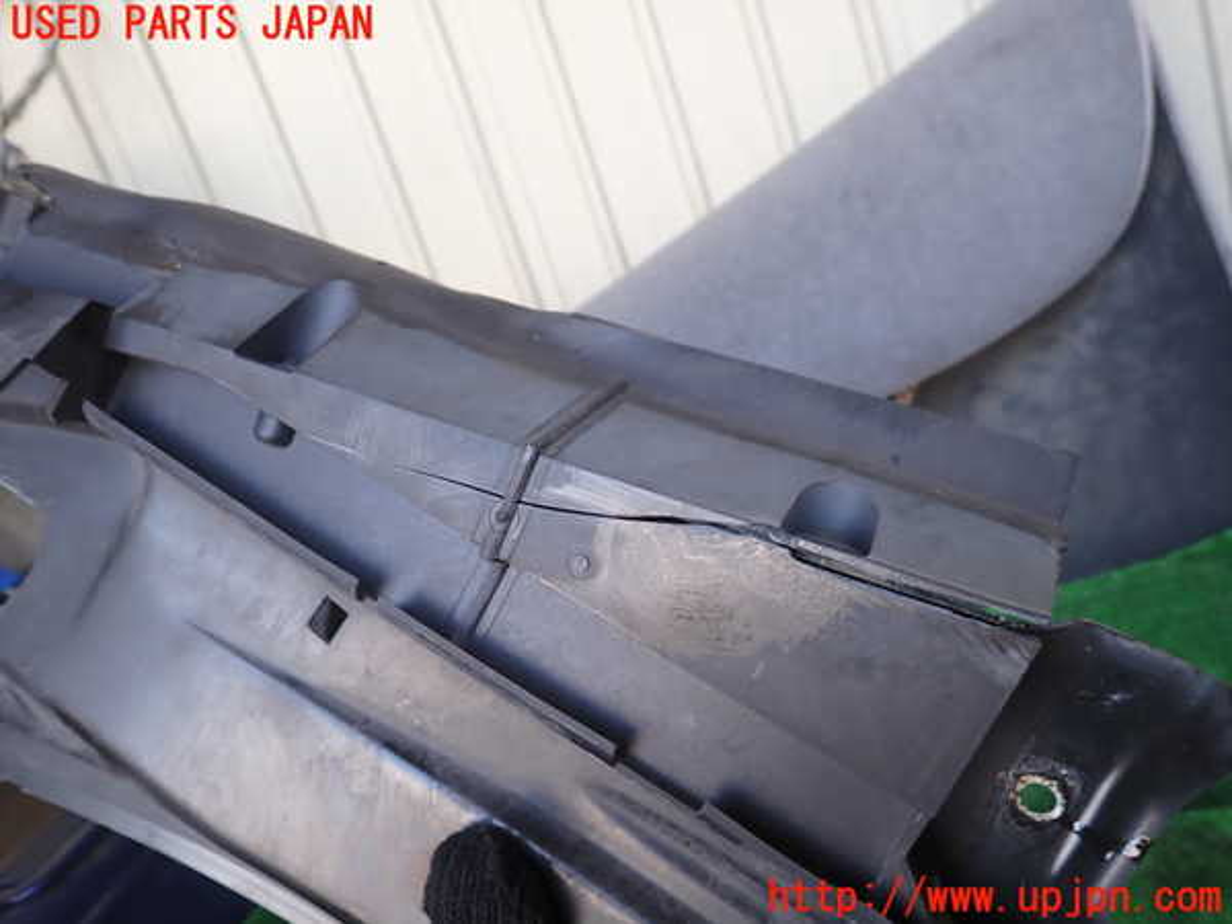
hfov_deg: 69.4
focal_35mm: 25
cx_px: 616
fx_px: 890
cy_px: 462
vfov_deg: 54.9
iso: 100
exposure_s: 1/80
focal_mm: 4.5
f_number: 2
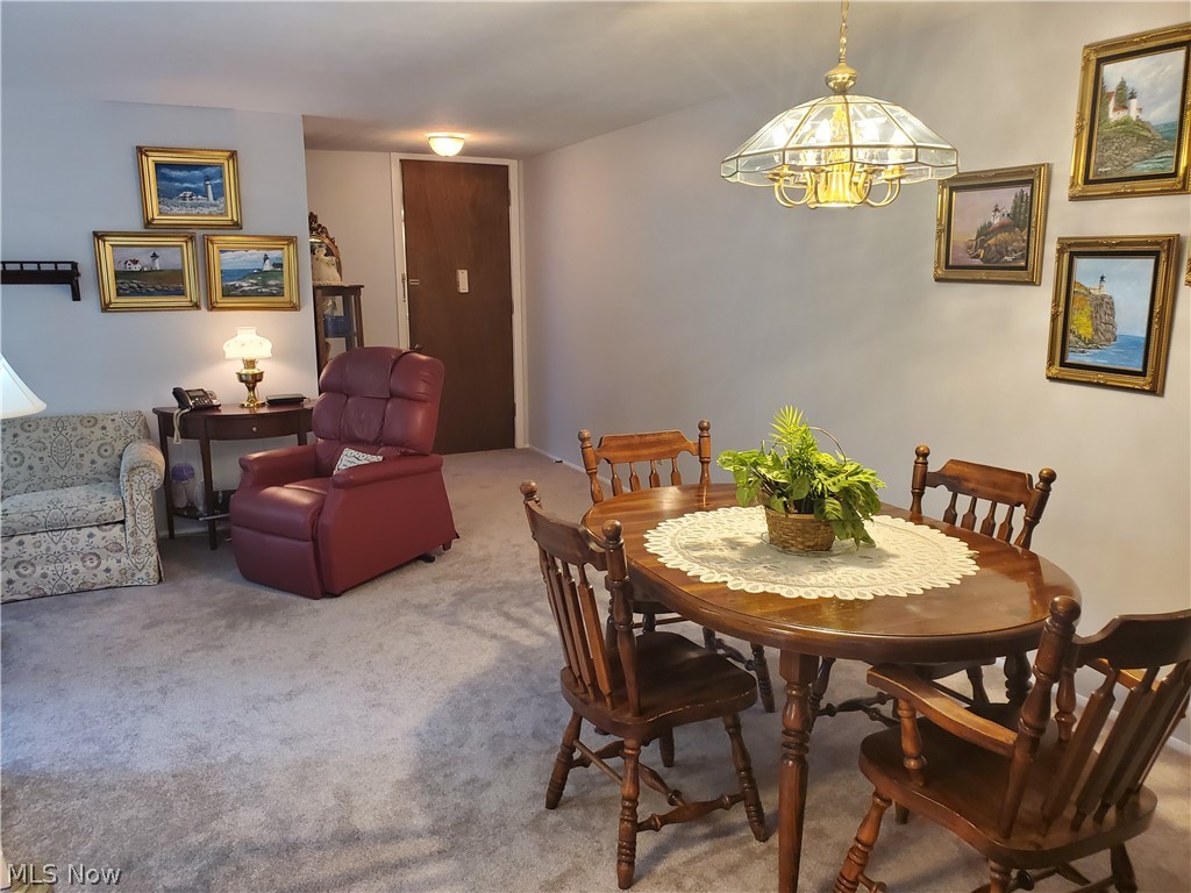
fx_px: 895
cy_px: 446
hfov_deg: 67.3
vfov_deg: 53.1
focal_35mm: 26
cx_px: 596
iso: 250
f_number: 2.4
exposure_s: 1/39
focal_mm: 4.3
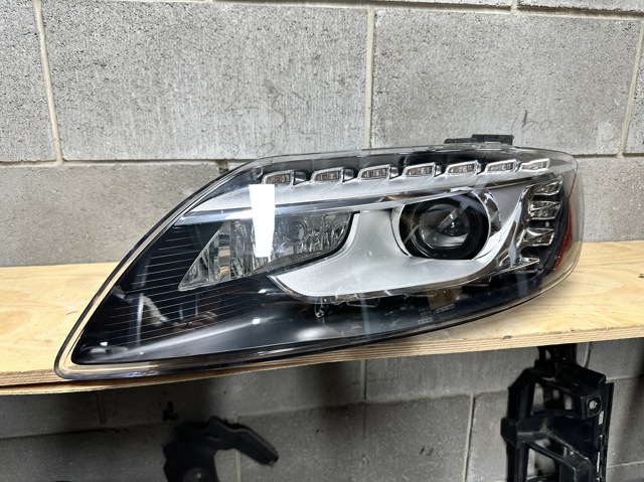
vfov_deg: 56.8
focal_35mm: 24
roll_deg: -0.4
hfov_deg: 71.6
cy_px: 241
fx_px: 446
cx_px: 322
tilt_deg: -15.6
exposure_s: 1/50
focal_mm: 6.86
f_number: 1.78
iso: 160
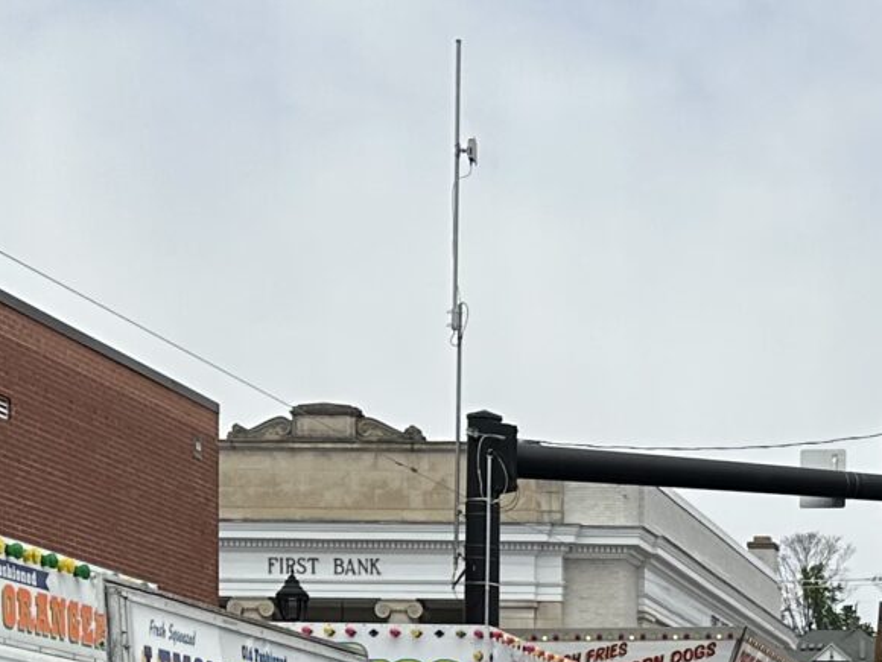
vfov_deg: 13.2
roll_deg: -0.9
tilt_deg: -2.6
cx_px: 918
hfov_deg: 18.0
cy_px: 997
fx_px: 2701
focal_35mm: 106
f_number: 1.78
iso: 80
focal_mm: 6.86
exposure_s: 1/5848
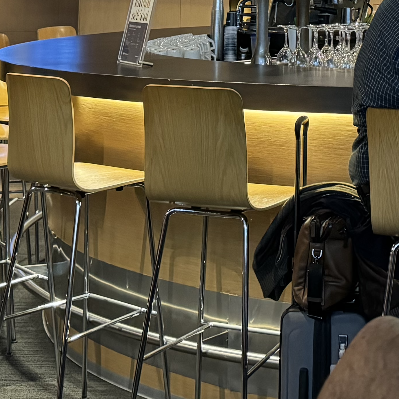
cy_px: -156
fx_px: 1148
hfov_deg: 19.4
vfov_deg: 18.1
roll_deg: +0.2
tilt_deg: +5.2
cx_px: 342
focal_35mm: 88
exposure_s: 1/40
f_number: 1.78
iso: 640
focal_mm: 6.76
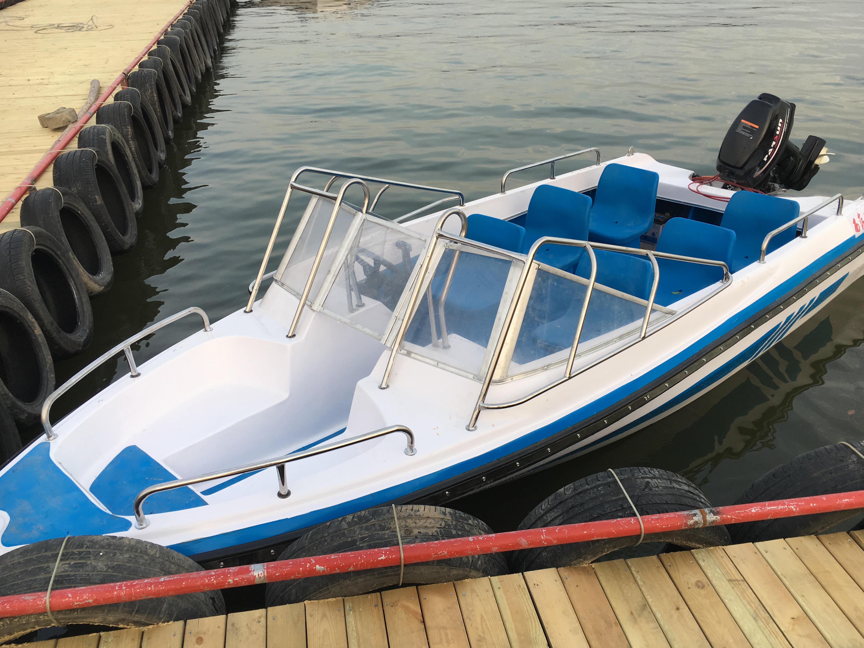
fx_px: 774
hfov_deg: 58.3
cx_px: 452
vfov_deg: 45.4
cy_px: 338
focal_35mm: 31
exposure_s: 1/101
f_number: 2.2
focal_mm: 4.15
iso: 25
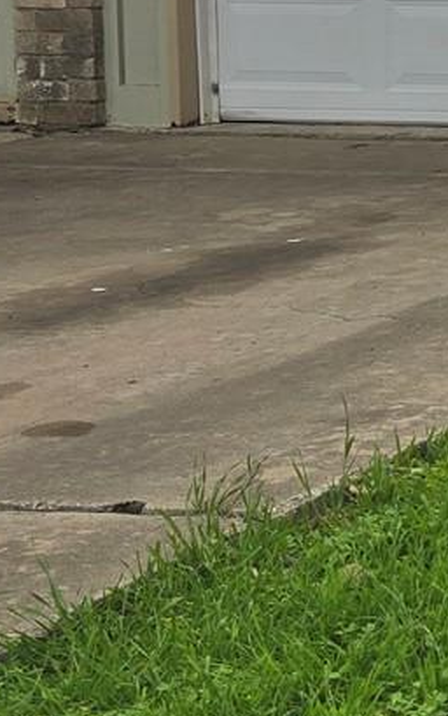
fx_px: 2381
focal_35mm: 122
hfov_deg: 7.9
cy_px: -28
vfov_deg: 16.7
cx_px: 1659
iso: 12
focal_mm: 6.3
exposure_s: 1/279
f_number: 1.7
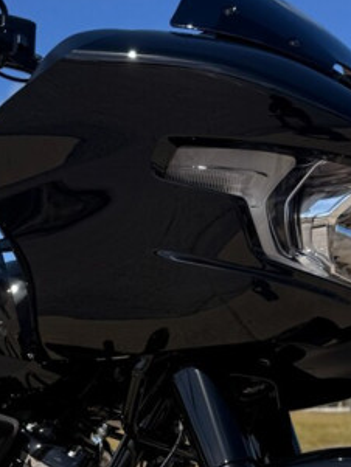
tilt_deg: -3.7
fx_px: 1148
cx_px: 56
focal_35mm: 85
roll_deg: -0.9
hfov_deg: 17.2
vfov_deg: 21.9
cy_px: 502
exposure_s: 1/6173
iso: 80
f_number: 1.78
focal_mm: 6.76
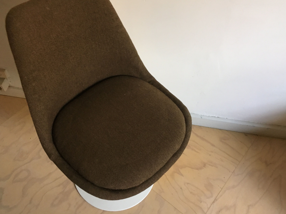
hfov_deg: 52.6
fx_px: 289
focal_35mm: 35
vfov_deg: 40.7
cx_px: 131
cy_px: 102
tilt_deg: -52.8
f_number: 2.2
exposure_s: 1/33
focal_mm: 4.15
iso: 200
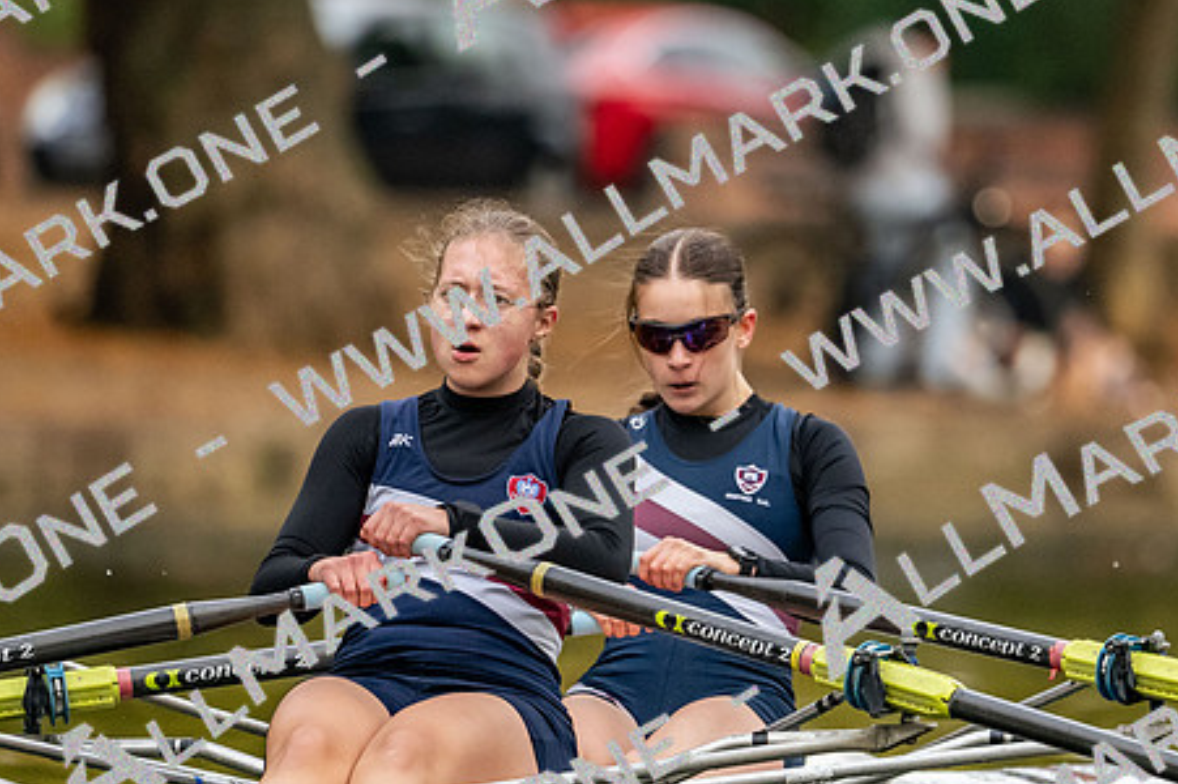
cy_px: 434
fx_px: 25210
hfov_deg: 2.7
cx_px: 590
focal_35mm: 771
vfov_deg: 1.8
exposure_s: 1/2500
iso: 2800
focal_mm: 400
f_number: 4.5
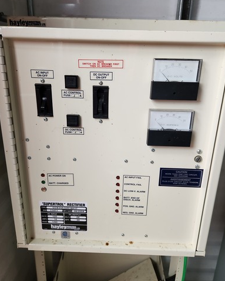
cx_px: 116
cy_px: 129
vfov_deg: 68.0
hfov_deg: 56.8
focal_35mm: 25
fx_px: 208
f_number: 1.8
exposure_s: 1/120
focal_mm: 5.4
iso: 320
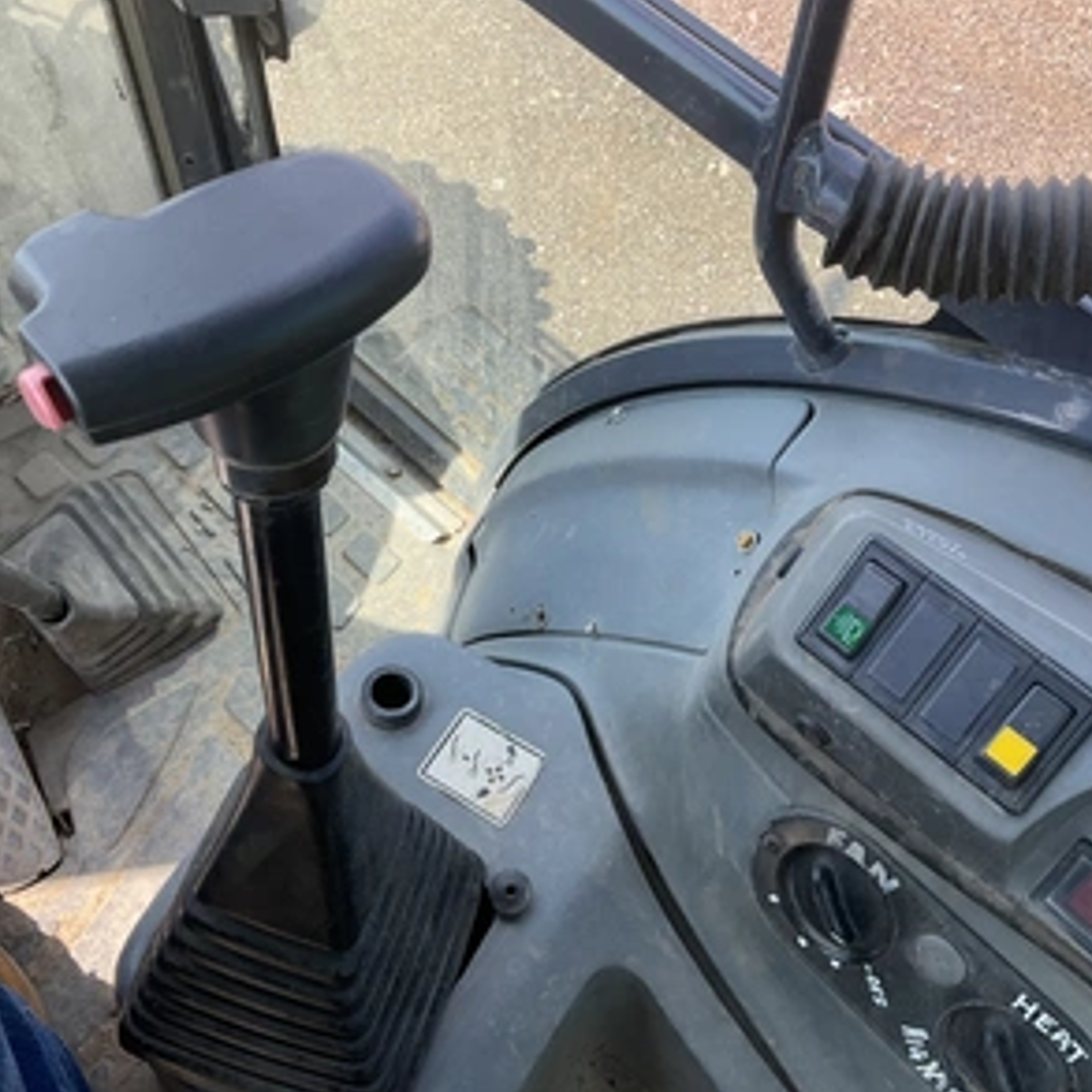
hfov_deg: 47.2
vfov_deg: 47.2
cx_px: 596
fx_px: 1249
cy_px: 555
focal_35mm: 35
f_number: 1.8
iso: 20
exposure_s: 1/232
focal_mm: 3
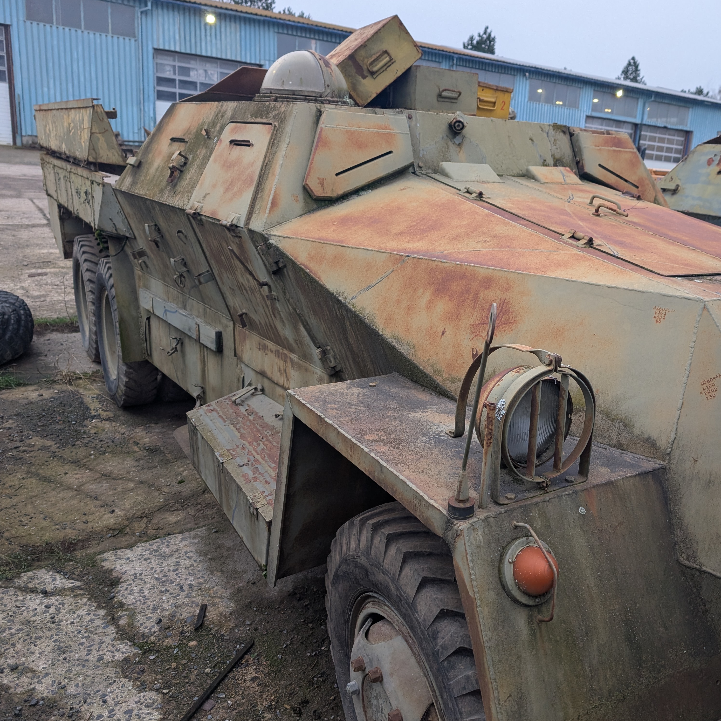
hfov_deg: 55.0
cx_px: 449
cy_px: 360
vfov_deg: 55.6
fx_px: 683
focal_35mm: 29
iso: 145
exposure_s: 1/229
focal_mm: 6.9
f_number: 1.68
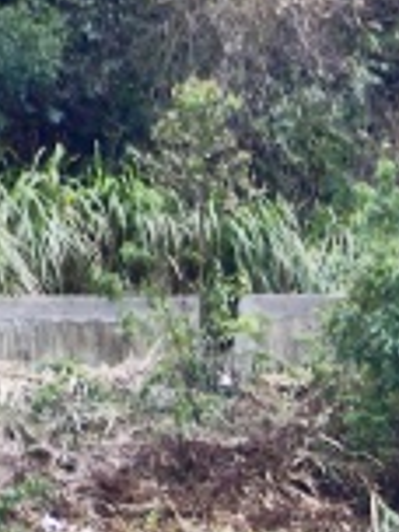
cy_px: 847
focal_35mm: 1519
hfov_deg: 1.0
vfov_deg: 1.3
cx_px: 1516
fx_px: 23345
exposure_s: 1/100
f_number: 5.6
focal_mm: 200
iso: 100
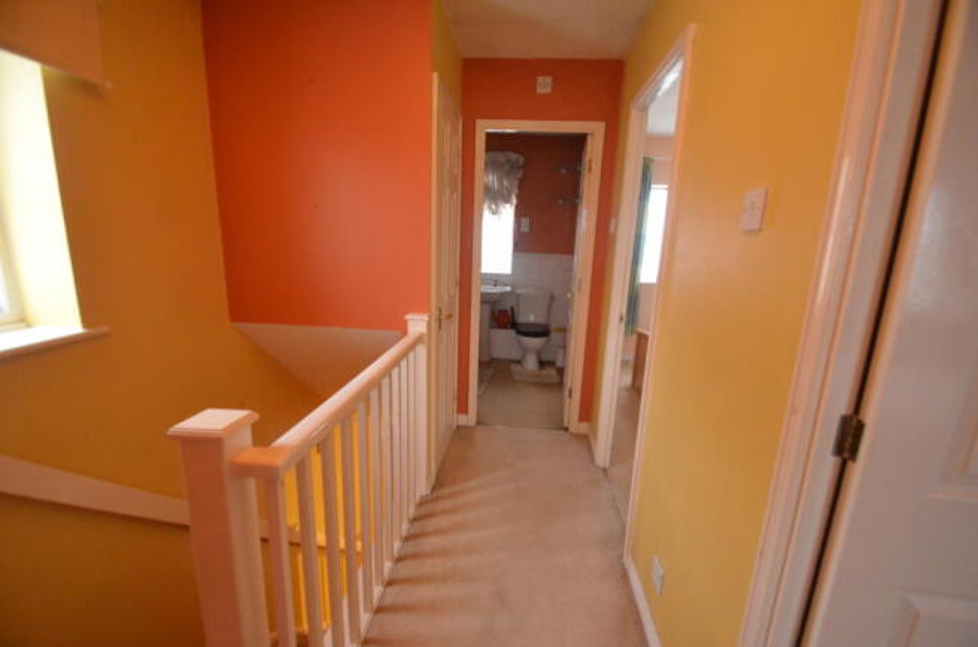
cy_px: 324
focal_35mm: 15
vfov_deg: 77.0
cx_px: 489
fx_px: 407
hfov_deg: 100.5
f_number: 4
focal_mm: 10
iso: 3200
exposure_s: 1/60
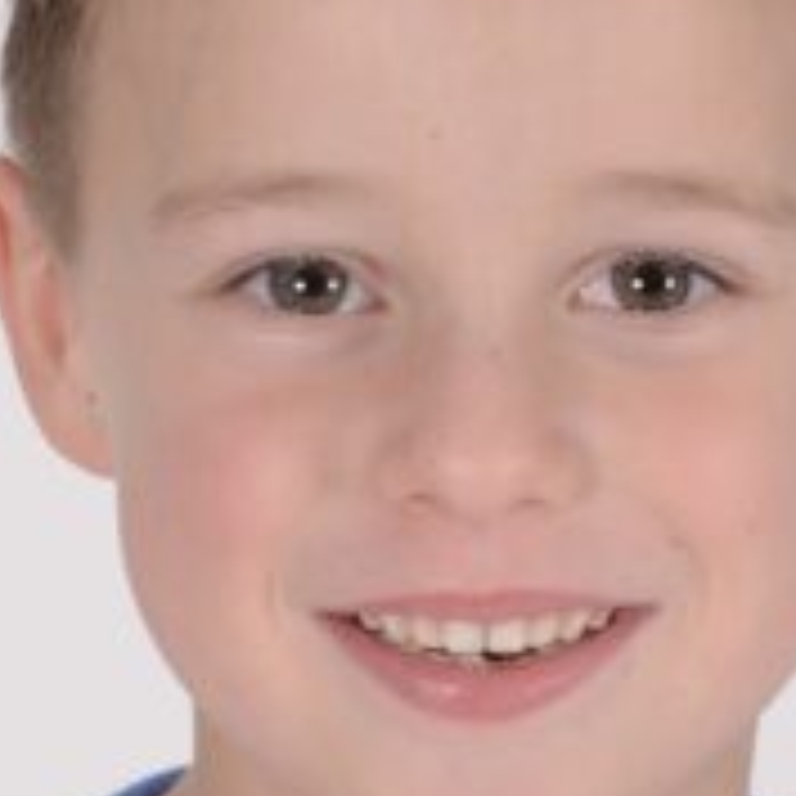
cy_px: 468
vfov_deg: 16.1
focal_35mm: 108
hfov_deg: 16.1
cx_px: 499
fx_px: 2810
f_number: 9
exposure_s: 1/125
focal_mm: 50
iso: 400
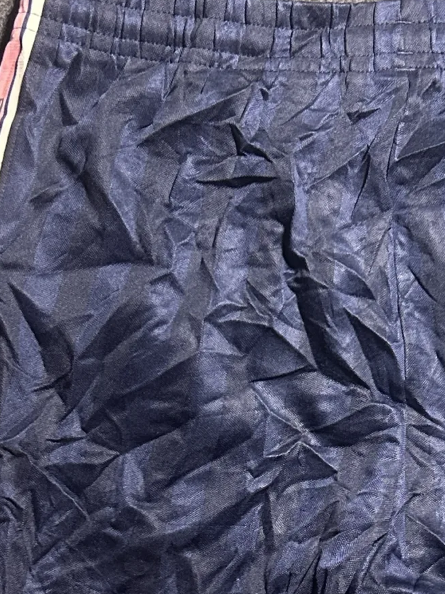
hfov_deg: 19.2
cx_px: 354
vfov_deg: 25.2
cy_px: 479
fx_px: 1303
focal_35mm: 76
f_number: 1.5
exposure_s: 1/50
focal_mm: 5.7
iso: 500
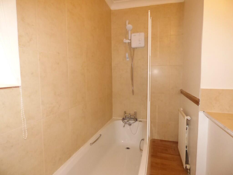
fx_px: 135
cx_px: 116
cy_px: 88
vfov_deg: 66.0
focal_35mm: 20
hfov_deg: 81.7
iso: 800
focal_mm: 3.58
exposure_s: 1/60
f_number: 2.8
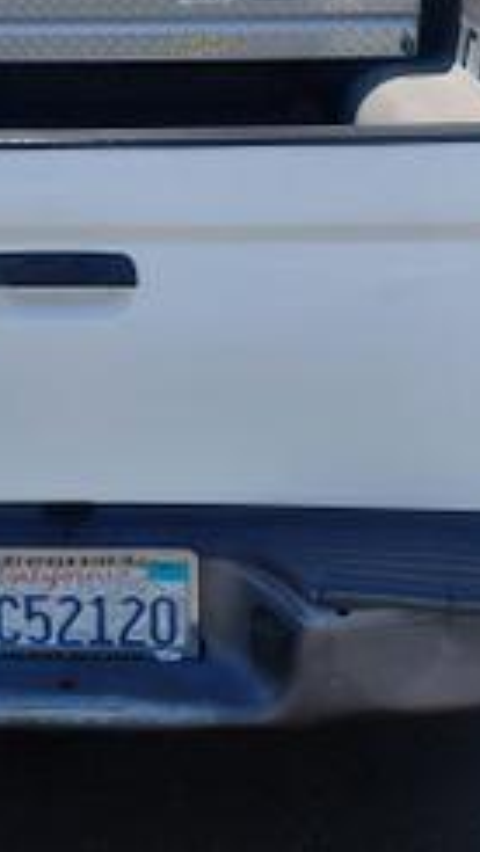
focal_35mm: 56
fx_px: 1266
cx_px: 66
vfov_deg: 36.9
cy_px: 296
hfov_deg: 21.1
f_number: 1.8
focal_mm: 4.69
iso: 50
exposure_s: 1/1231
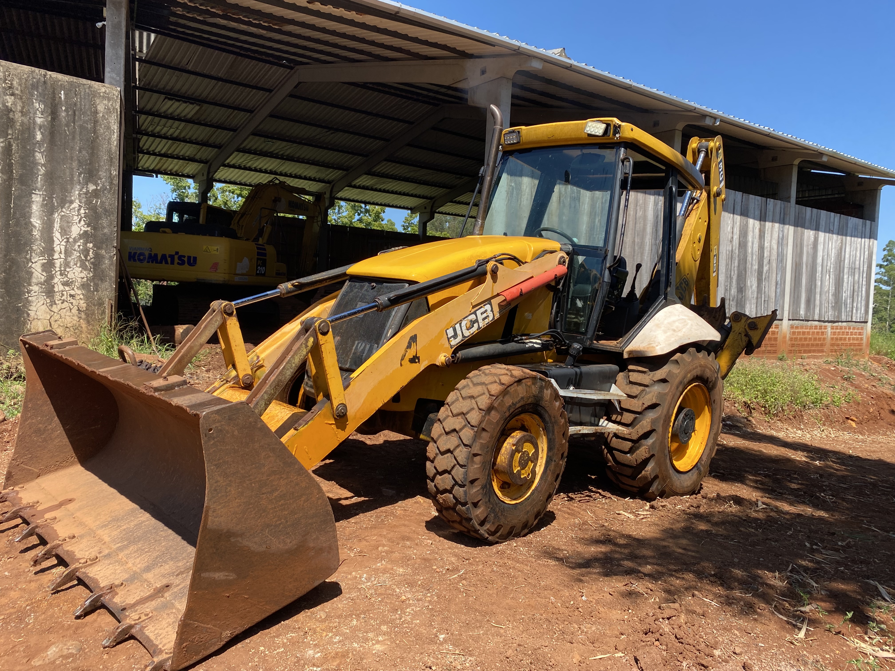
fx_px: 672
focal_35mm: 26
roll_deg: -2.9
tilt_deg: -3.5
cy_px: 336
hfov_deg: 67.3
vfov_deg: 53.1
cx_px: 448
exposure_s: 1/1395
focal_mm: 4.25
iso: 32
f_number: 1.8
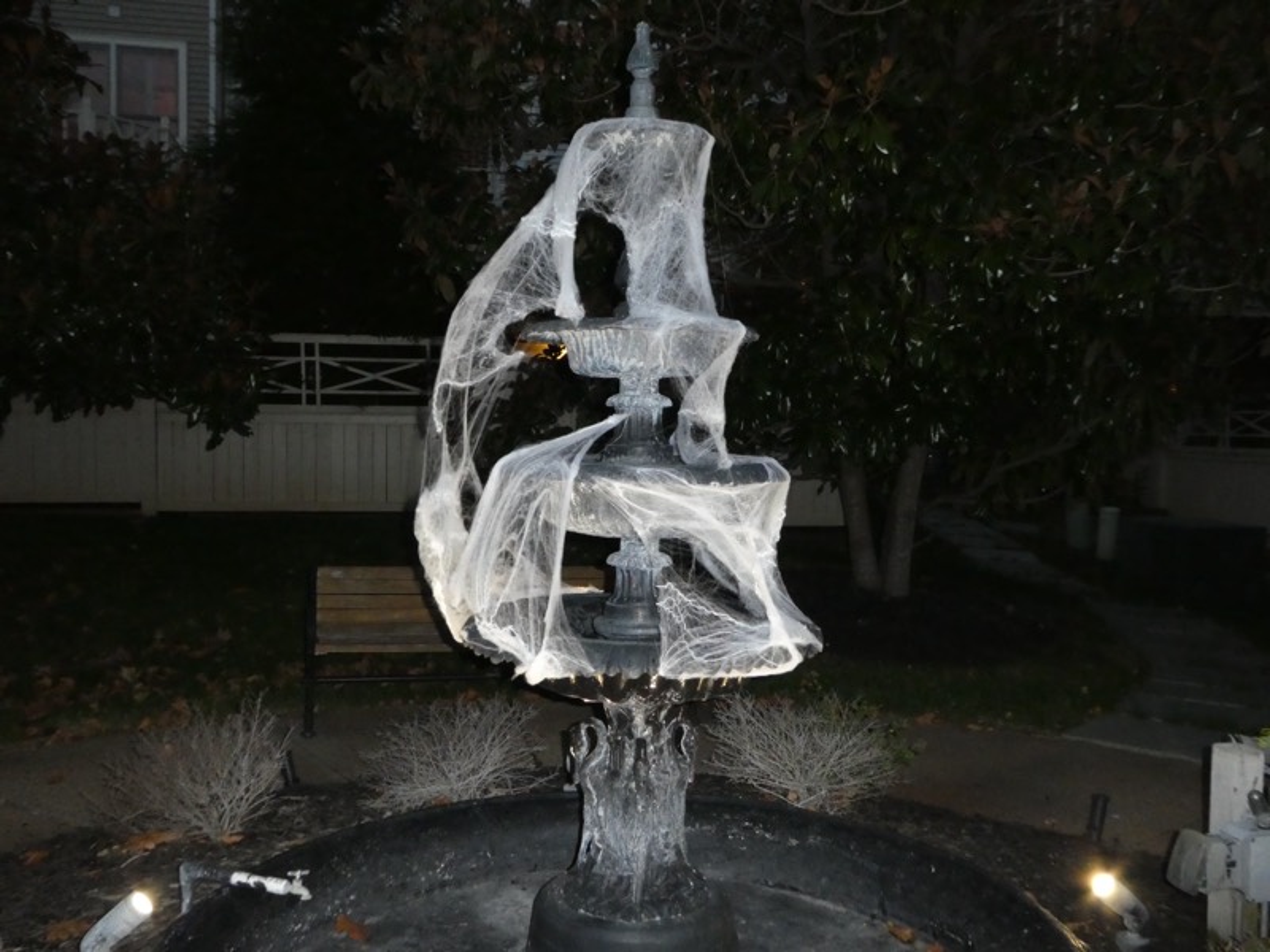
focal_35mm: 33
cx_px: 635
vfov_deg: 42.9
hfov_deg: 55.4
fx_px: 1211
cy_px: 476
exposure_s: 1/60
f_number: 3.6
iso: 1000
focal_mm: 5.8
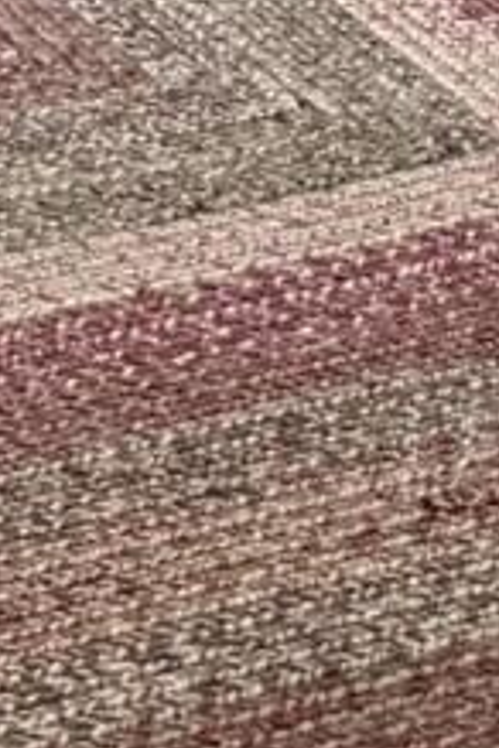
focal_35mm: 233
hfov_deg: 5.7
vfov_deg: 7.6
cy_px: -1626
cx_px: -752
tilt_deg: -8.2
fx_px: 4844
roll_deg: +0.8
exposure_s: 1/120
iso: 64
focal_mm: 6.76
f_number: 1.78
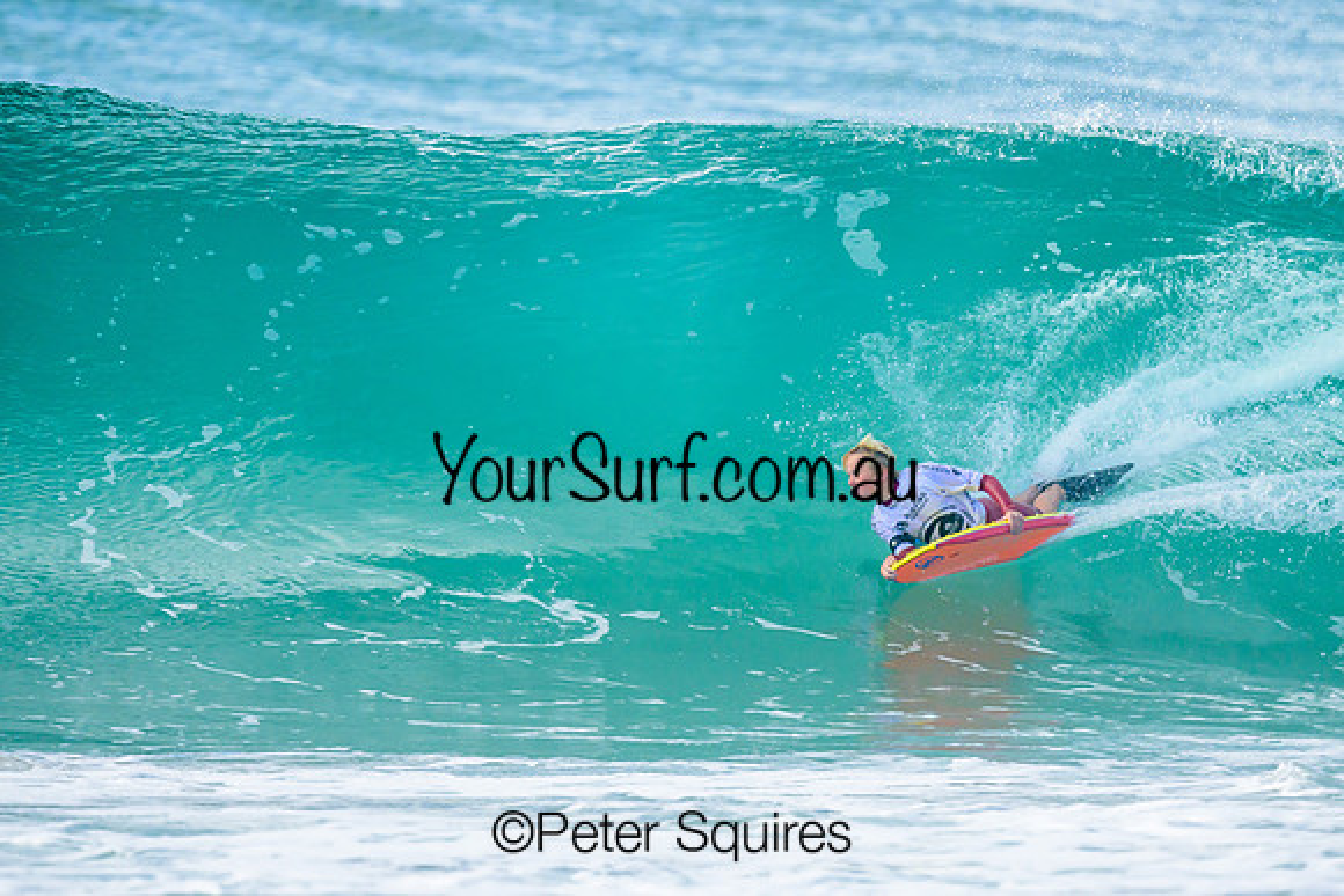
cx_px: 786
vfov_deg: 1.3
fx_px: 41101
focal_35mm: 1101
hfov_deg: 1.9
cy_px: 342
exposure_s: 1/2000
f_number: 6.3
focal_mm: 800
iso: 500
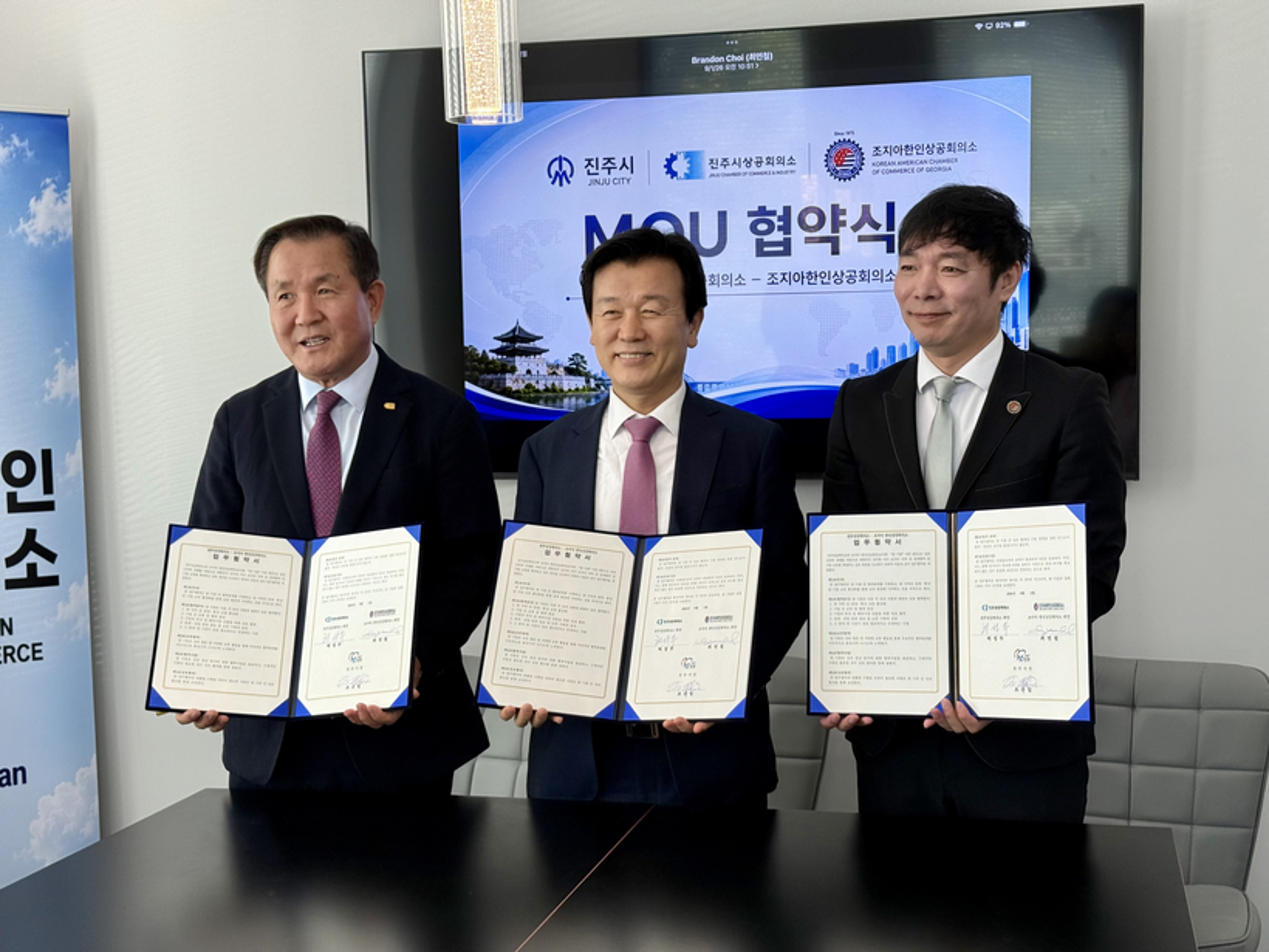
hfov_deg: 39.7
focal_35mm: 48
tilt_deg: -2.2
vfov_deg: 30.3
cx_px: 634
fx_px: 1760
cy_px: 476
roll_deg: +1.5
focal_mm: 6.76
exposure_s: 1/212
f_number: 1.78
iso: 80
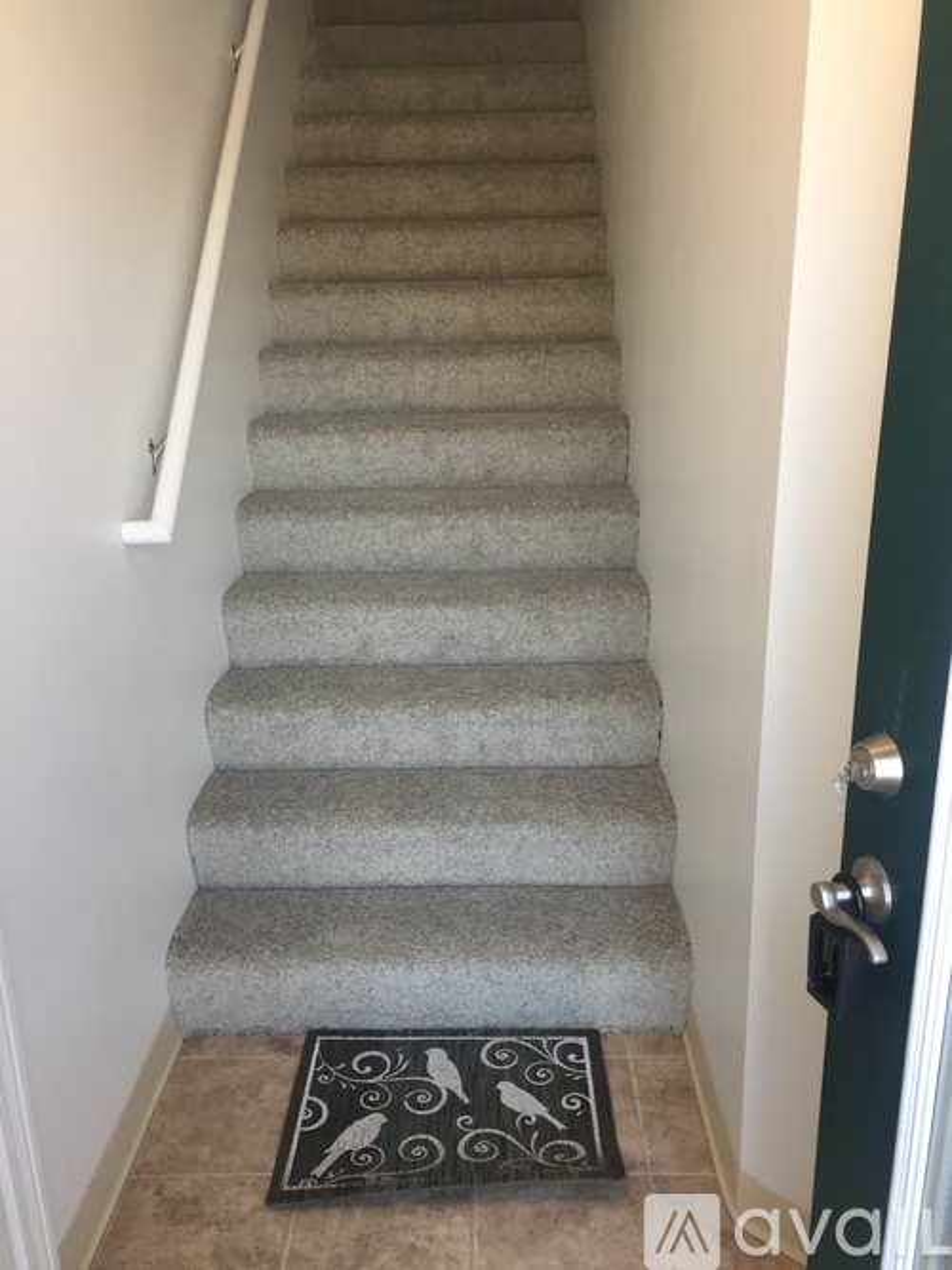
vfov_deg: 61.7
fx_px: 1064
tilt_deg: -14.3
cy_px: 635
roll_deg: +0.9
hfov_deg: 48.2
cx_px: 476
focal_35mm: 29
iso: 32
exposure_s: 1/40
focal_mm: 4.15
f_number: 2.2
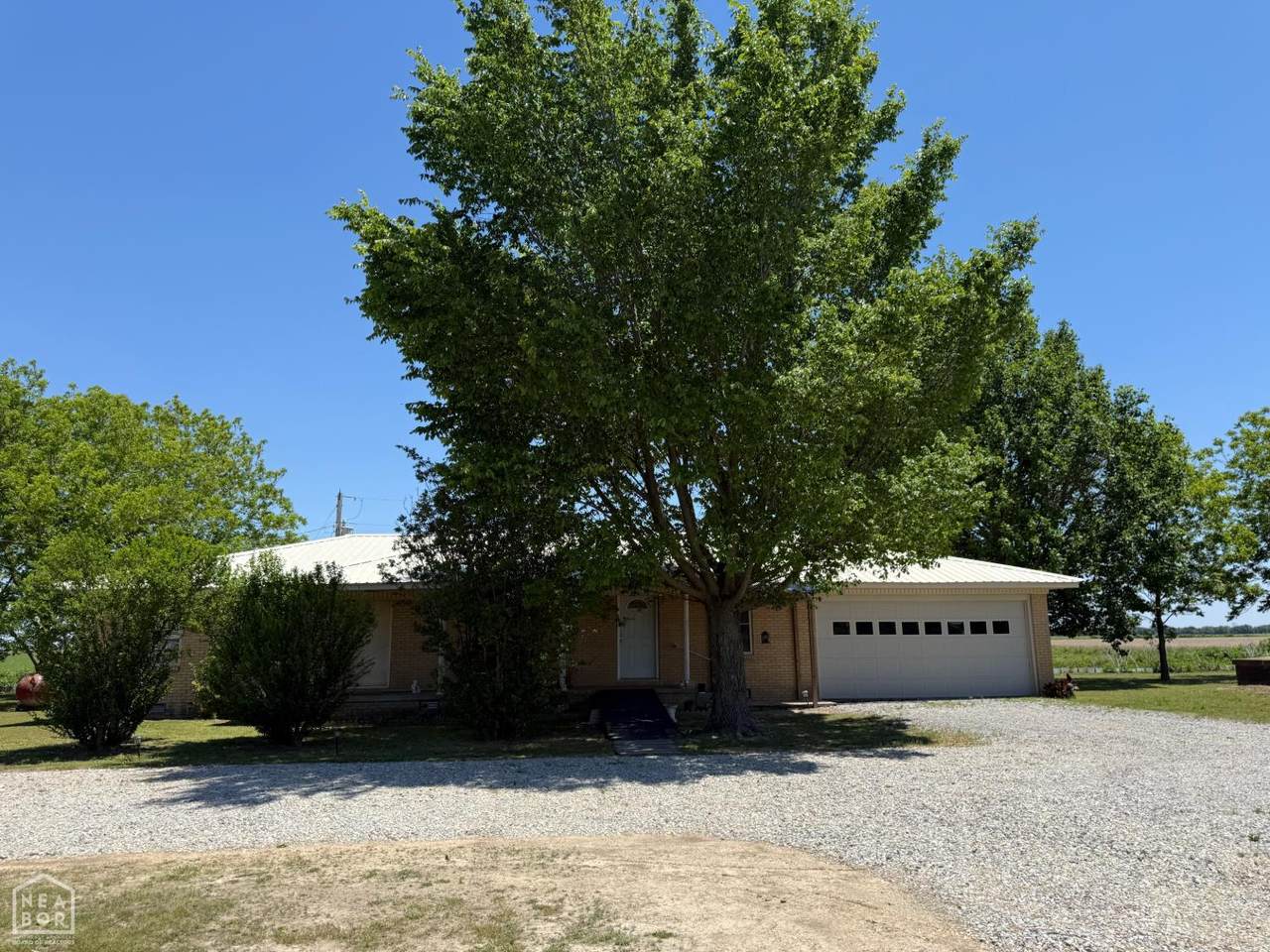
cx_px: 635
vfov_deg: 56.8
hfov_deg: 71.6
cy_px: 476
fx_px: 881
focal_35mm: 24
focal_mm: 6.76
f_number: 1.78
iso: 80
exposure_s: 1/3953
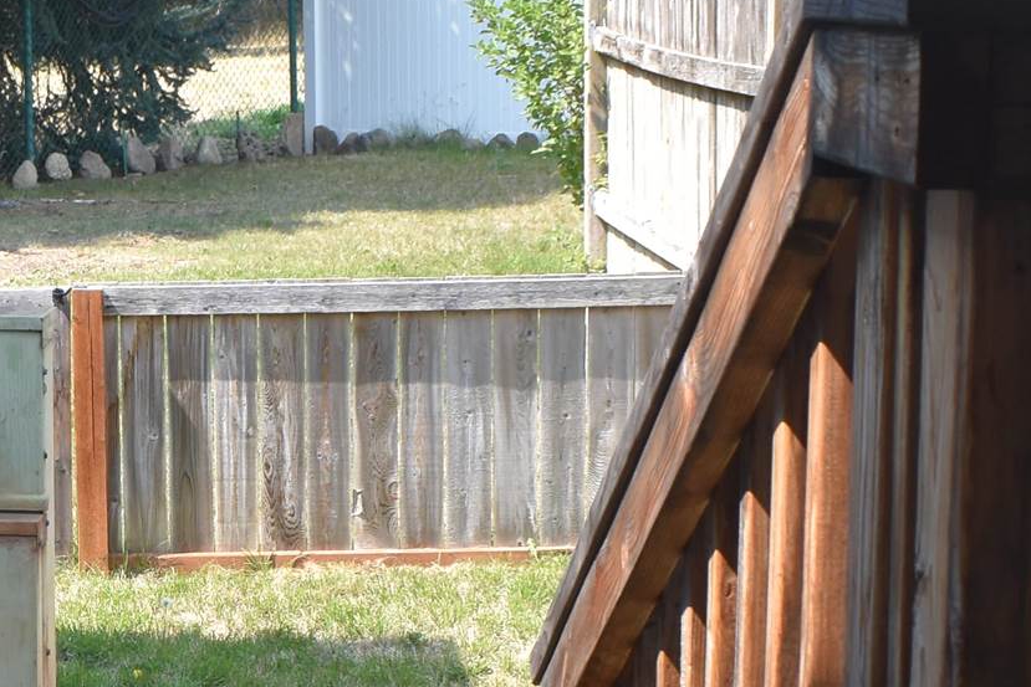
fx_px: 2864
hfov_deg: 19.7
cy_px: 607
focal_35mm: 100
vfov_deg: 13.6
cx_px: -21
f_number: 7.1
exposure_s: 1/250
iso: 200
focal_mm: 18
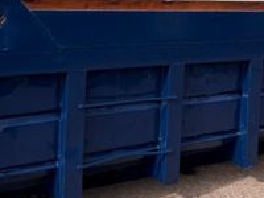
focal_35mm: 72
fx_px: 549
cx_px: 173
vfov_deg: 20.0
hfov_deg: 26.9
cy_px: 16
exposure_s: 1/5319
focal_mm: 6.76
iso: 80
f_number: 1.78
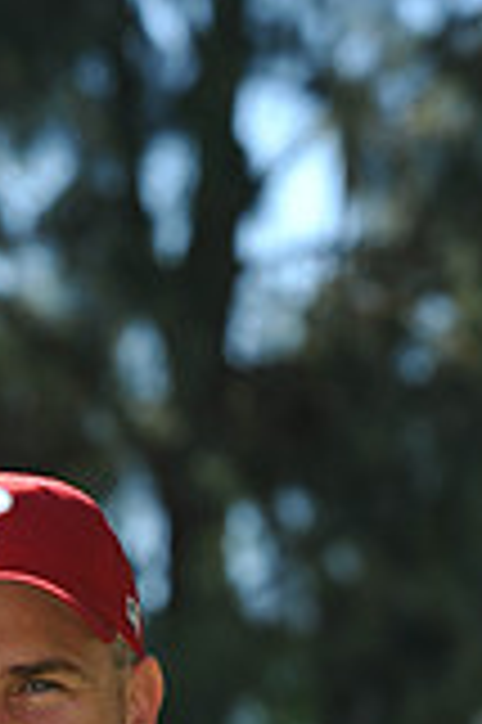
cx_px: -131
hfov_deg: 3.2
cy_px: 1192
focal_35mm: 432
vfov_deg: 4.7
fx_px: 8694
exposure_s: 1/400
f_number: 5.6
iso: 200
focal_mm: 120
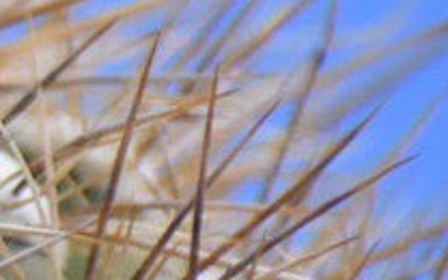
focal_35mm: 2114
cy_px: 68
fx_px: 25811
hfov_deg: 1.0
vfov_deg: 0.6
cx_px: -1053
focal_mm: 180
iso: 800
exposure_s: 1/2500
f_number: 6.3
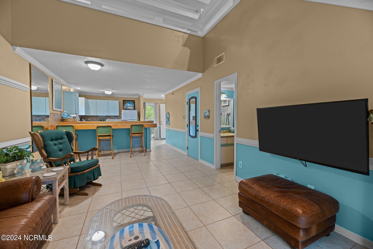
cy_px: 124
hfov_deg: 104.3
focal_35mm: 14
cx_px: 186
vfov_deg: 81.2
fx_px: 145
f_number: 9
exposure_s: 1.6
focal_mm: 14
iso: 400
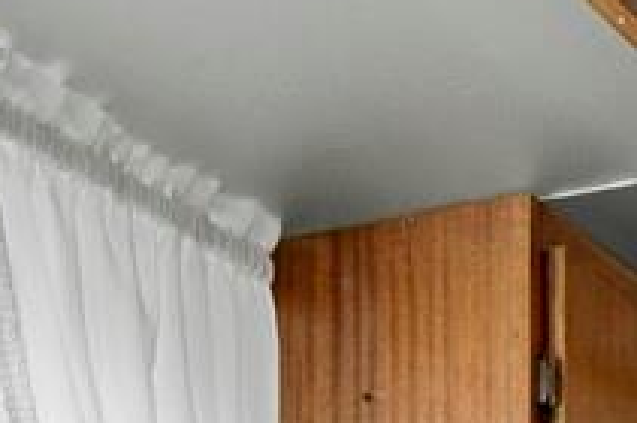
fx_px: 2279
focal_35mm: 129
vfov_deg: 9.3
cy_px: 1079
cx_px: 542
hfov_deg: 15.8
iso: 250
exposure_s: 2
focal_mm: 17
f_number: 8
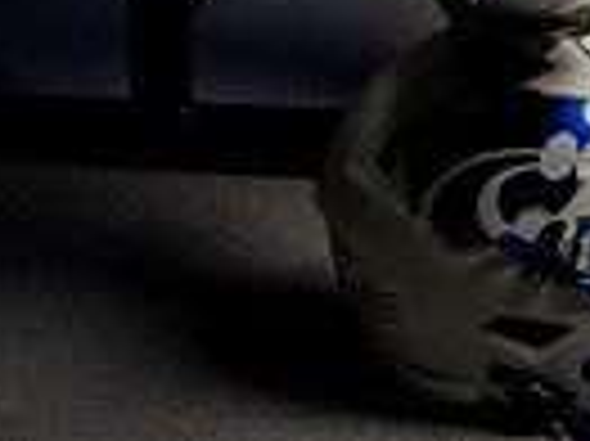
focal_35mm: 172
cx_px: 315
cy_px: -567
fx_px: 2929
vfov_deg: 8.0
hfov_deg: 11.5
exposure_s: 1/250
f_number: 8
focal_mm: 52
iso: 64
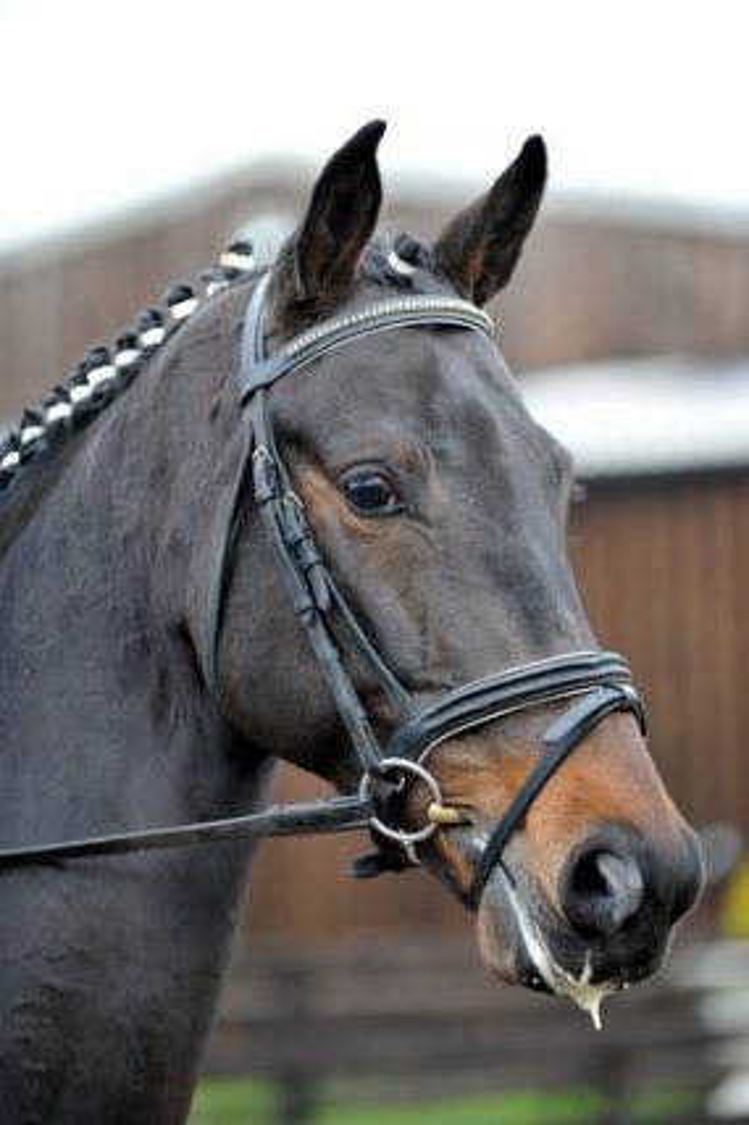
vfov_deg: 14.7
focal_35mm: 140
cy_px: 562
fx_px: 4372
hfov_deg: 9.8
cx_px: 374
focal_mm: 140
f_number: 2.8
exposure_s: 1/400
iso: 800
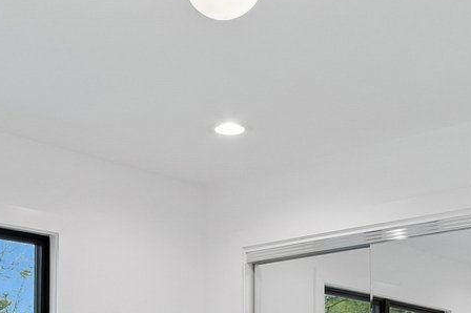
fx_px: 837
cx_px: 206
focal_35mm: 64
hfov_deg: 31.4
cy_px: 415
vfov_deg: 19.4
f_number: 8
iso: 800
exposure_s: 1/125
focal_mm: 14
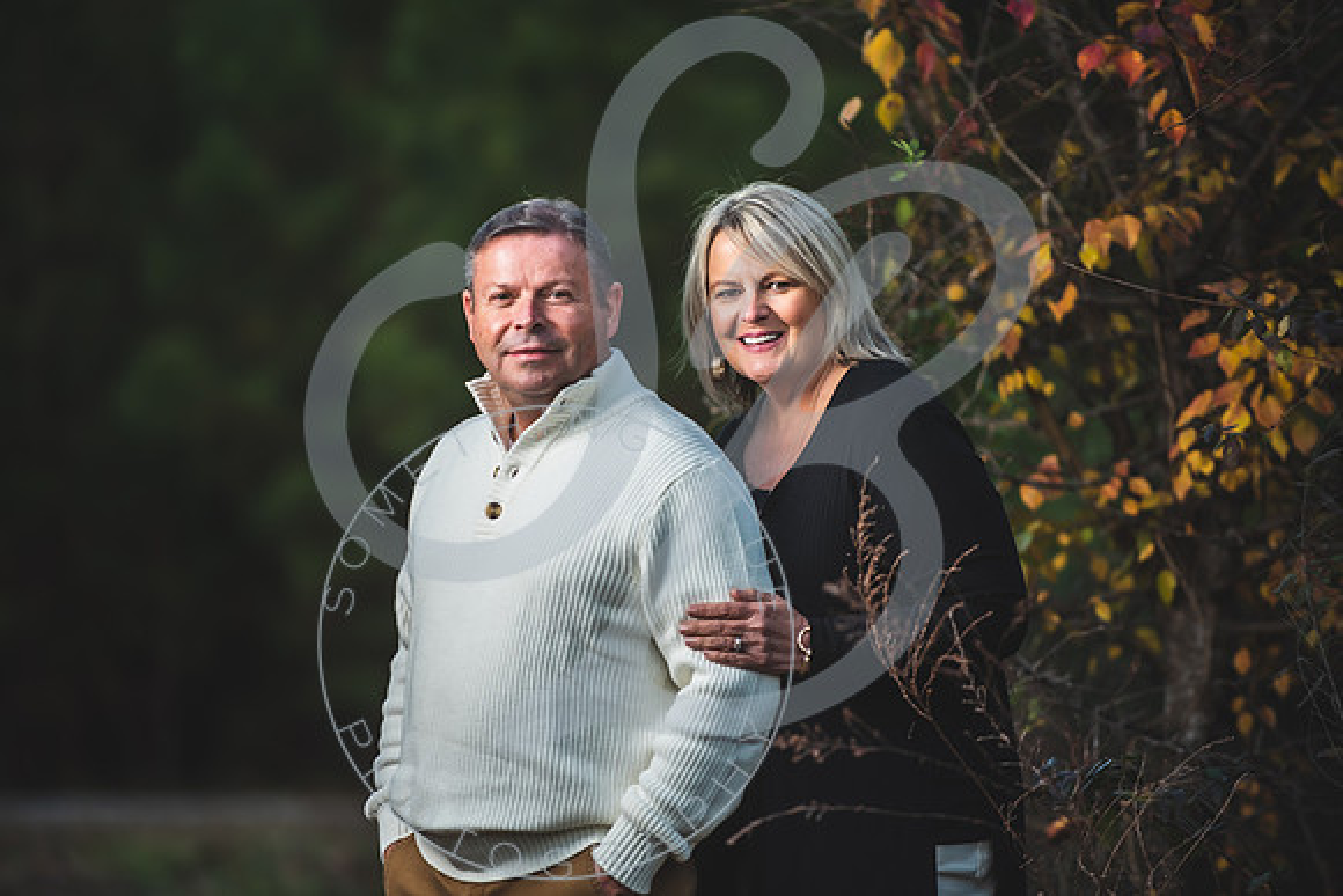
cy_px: 448
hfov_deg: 10.4
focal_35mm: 198
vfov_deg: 7.0
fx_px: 7370
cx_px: 657
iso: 200
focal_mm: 190
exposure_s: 1/200
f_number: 2.8
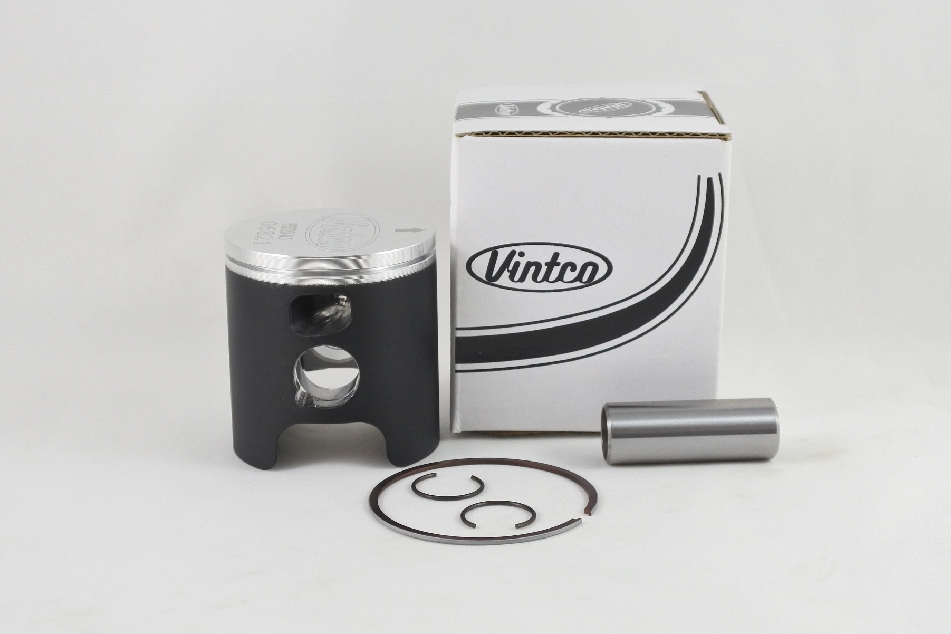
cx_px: 476
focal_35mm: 46
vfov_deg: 29.2
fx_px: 1215
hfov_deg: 42.7
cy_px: 317
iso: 560
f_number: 4.5
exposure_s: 1/125
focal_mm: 17.2
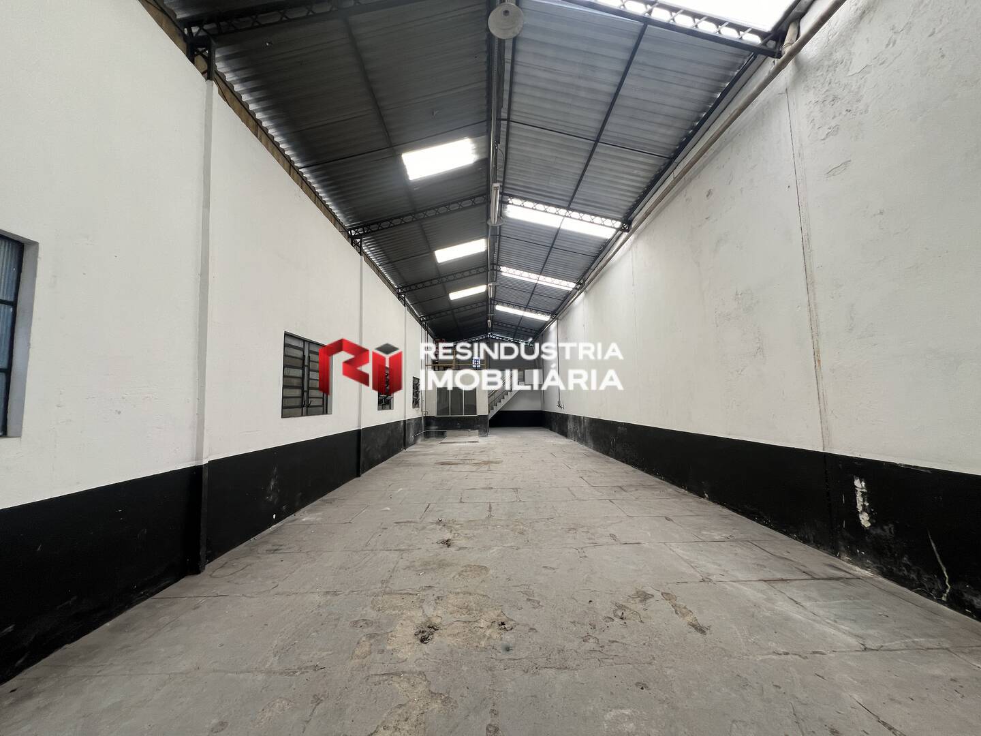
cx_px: 490
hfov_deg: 106.2
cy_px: 368
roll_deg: +1.1
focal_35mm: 13
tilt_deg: +5.0
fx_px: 368
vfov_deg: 89.9
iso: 50
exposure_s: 1/99
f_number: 1.8
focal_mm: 1.57
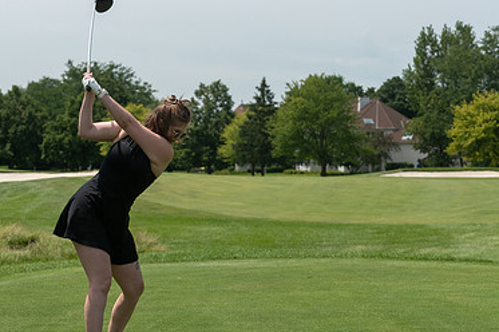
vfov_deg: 9.8
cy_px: 185
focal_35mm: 140
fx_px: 1939
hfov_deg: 14.7
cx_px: 246
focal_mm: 90
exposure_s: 1/2500
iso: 250
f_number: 5
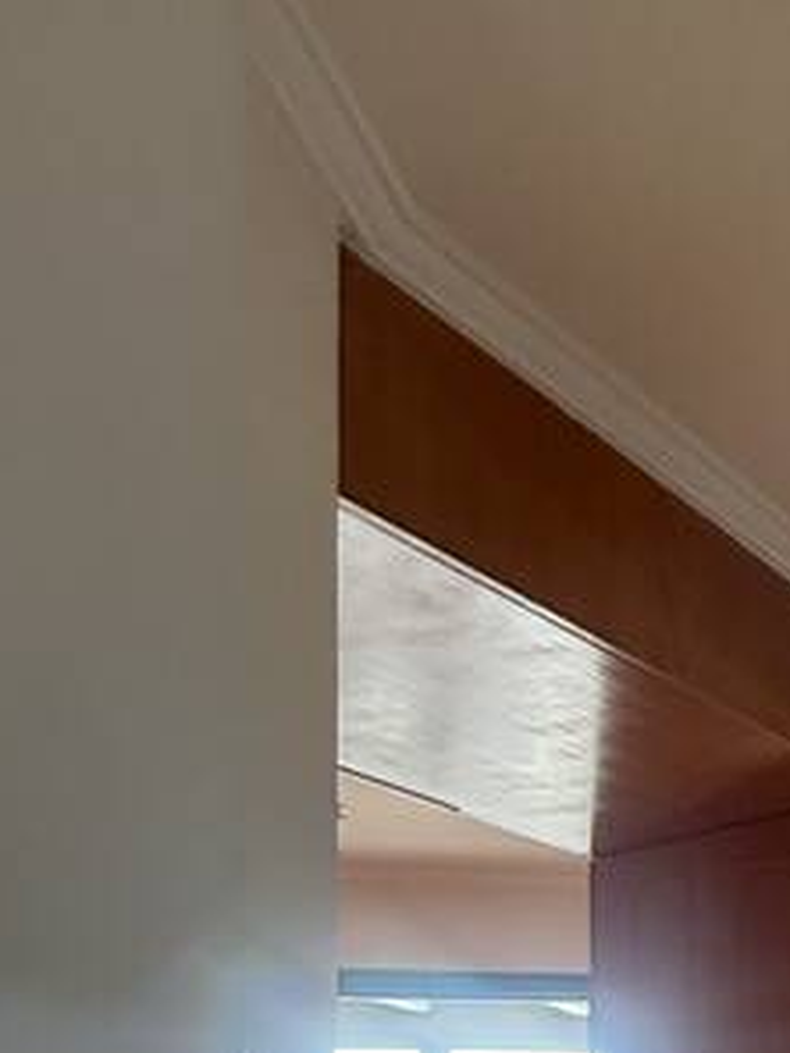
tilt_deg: +1.1
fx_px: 1552
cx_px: 1231
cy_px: 1206
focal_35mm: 51
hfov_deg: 22.6
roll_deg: -0.2
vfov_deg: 32.2
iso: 400
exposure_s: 1/120
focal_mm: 2.22
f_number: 2.2
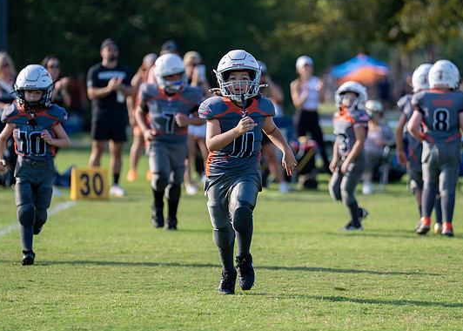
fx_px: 3616
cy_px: 175
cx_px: 250
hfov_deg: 7.3
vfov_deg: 5.2
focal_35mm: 275
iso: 250
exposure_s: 1/2000
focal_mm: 200
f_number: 2.8
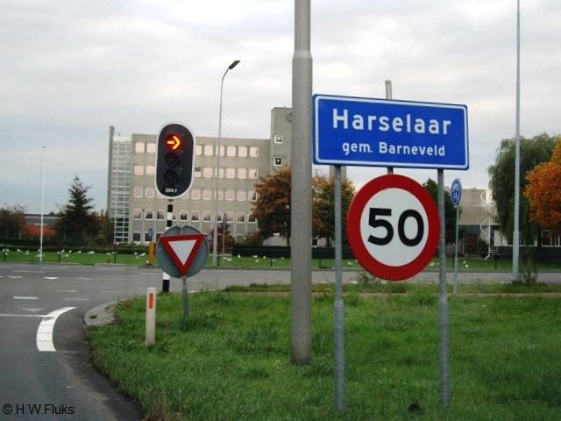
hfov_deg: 49.0
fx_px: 616
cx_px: 280
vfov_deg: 37.7
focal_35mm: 38
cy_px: 210
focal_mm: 7.9
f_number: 2.8
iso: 100
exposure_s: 1/125
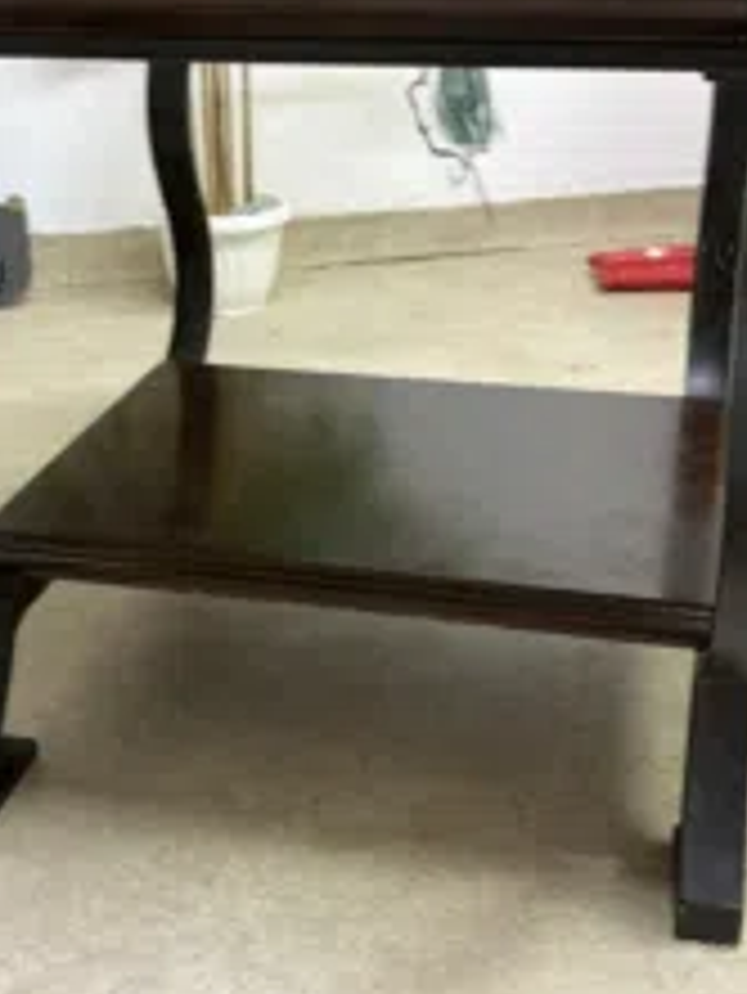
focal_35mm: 47
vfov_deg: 40.2
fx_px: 1351
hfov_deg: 30.8
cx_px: 292
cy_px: 396
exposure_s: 1/50
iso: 160
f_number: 1.6
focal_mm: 5.96
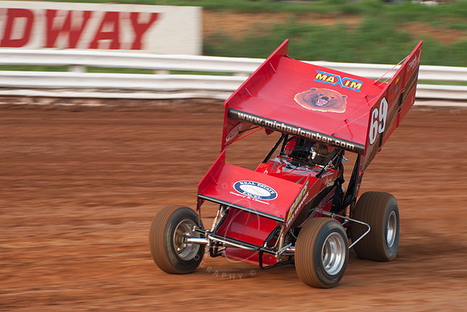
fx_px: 1558
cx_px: 234
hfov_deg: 17.0
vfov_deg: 11.4
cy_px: 156
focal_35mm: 120
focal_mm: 80
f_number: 3.5
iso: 250
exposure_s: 1/320
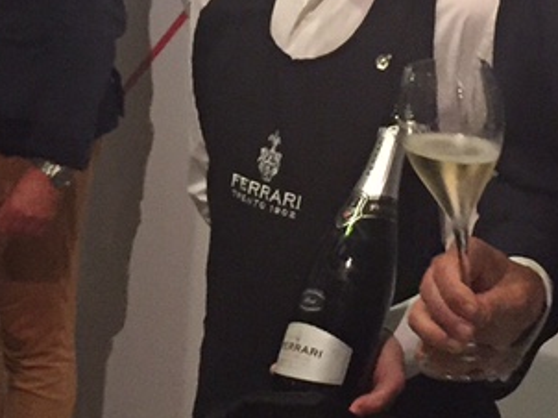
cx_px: 272
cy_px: 15
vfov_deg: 11.9
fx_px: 1981
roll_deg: -1.1
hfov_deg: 16.0
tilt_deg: -6.8
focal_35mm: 123
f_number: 2.2
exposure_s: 1/30
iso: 250
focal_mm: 4.15
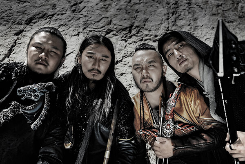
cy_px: 82
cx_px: 122
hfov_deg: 53.1
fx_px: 245
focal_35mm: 36
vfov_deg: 36.9
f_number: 4
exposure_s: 1/2500
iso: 1600
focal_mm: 36
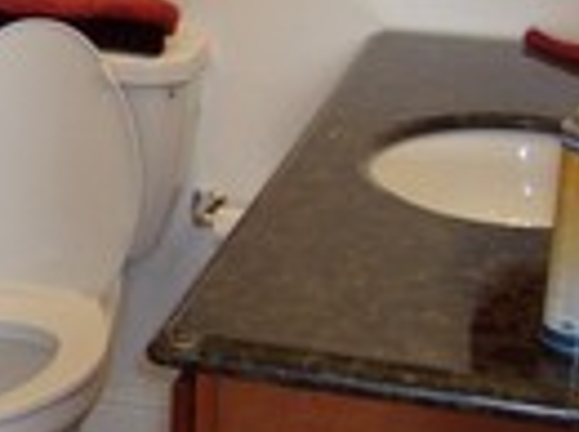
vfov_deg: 15.2
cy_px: 149
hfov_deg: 18.7
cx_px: -192
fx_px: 1619
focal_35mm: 97
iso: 200
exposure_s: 1/60
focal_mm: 6
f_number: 2.8
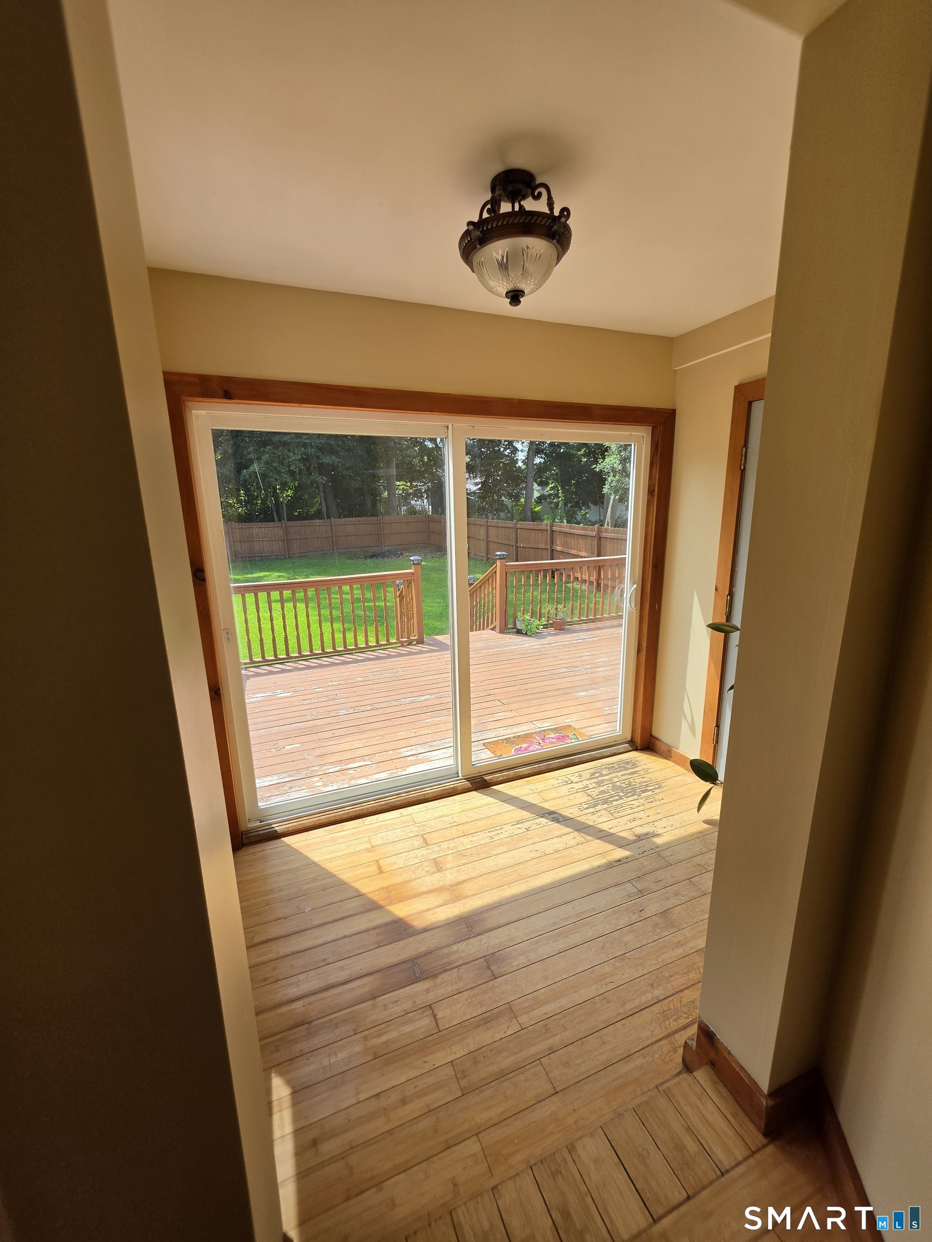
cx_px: 466
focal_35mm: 13
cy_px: 621
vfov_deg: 106.2
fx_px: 467
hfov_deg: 89.9
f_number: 1.9
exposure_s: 1/619
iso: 32
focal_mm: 2.2
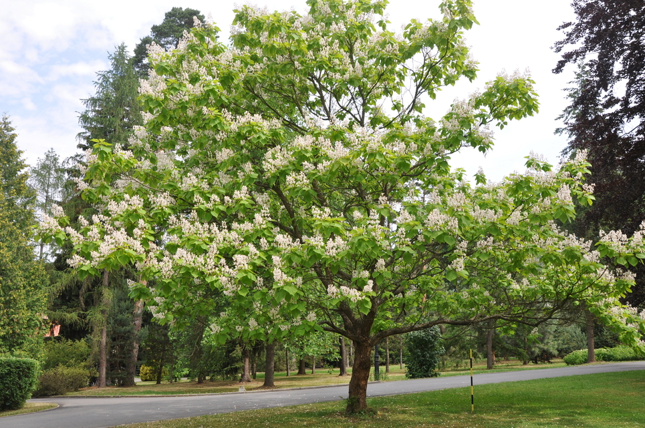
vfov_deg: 39.9
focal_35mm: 33
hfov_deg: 57.3
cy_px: 214
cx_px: 322
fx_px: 591
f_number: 10
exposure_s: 1/200
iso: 200
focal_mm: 22
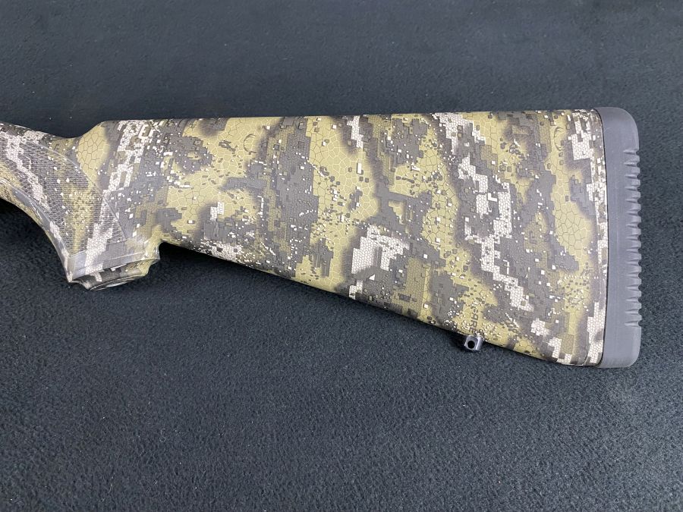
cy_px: 256
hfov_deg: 67.3
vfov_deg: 53.1
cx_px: 342
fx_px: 513
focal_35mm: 26
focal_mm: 4.25
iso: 200
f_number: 1.8
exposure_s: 1/60
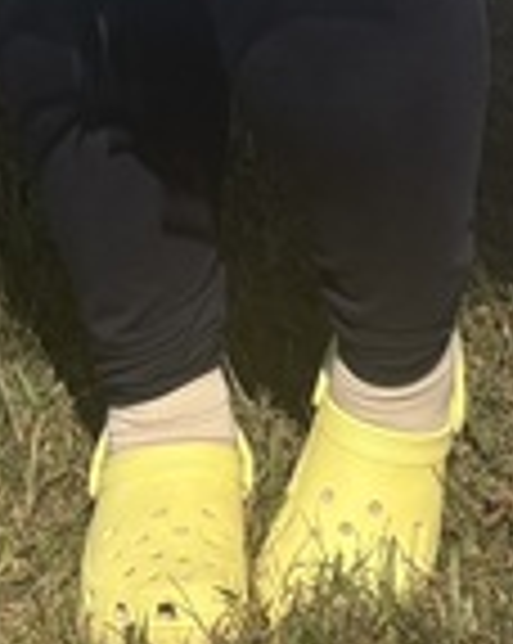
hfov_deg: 8.4
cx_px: 504
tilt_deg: -1.7
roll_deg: +1.6
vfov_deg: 9.1
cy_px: -1076
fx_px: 3461
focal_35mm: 182
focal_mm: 5.96
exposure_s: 1/3623
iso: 50
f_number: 1.6
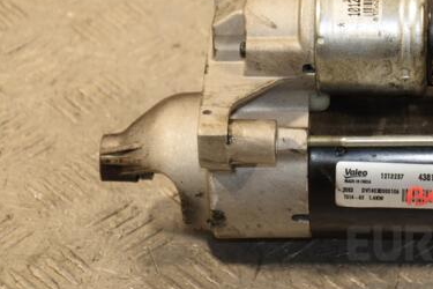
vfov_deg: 7.6
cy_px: 89
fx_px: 2162
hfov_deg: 11.4
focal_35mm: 180
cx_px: 326
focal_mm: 75
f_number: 5.3
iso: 800
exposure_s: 1/125
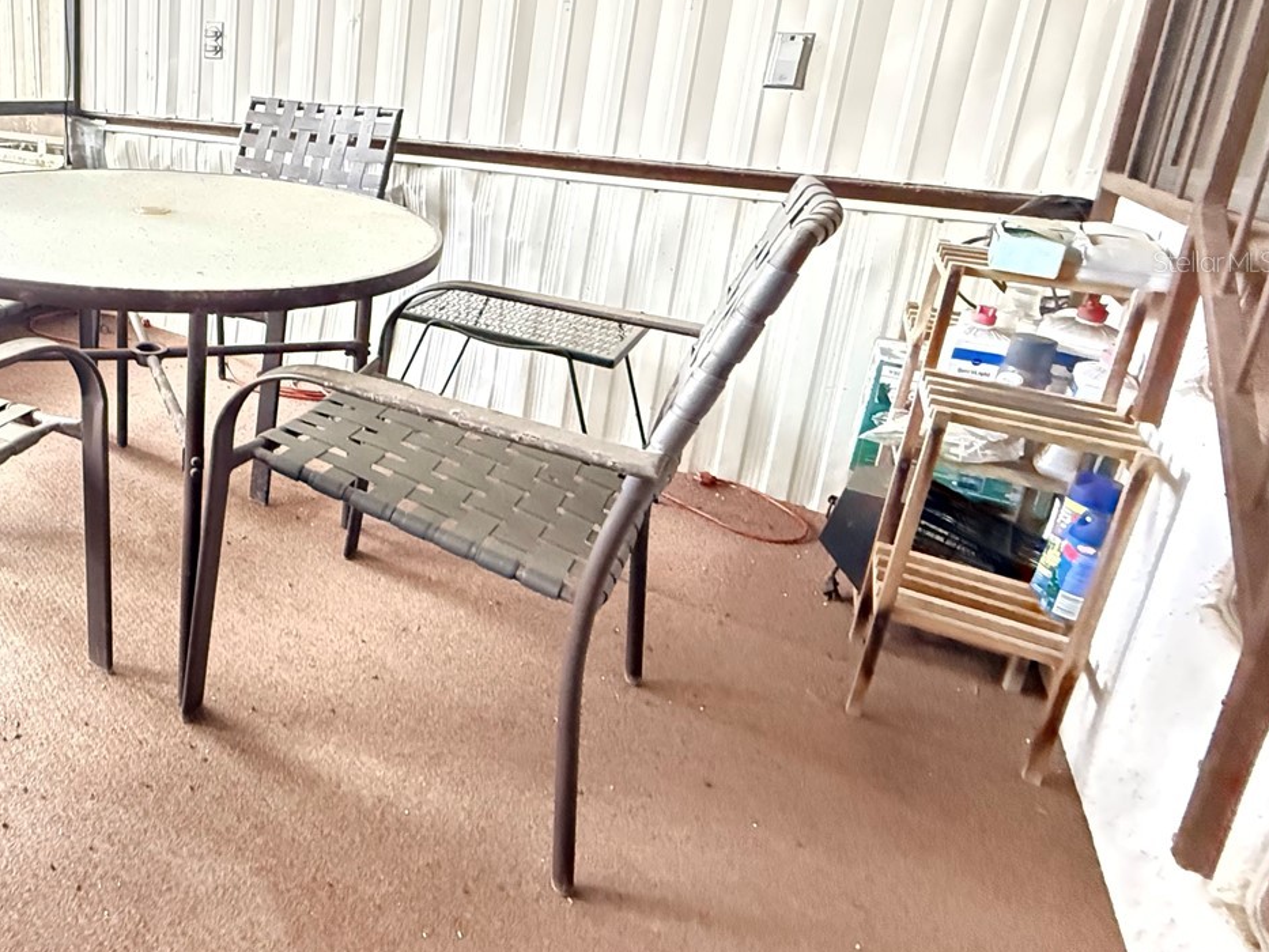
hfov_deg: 63.1
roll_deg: -1.0
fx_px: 880
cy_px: 261
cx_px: 193
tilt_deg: -14.0
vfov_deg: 54.7
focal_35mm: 24
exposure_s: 1/39
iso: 1600
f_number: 2.2
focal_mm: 2.22
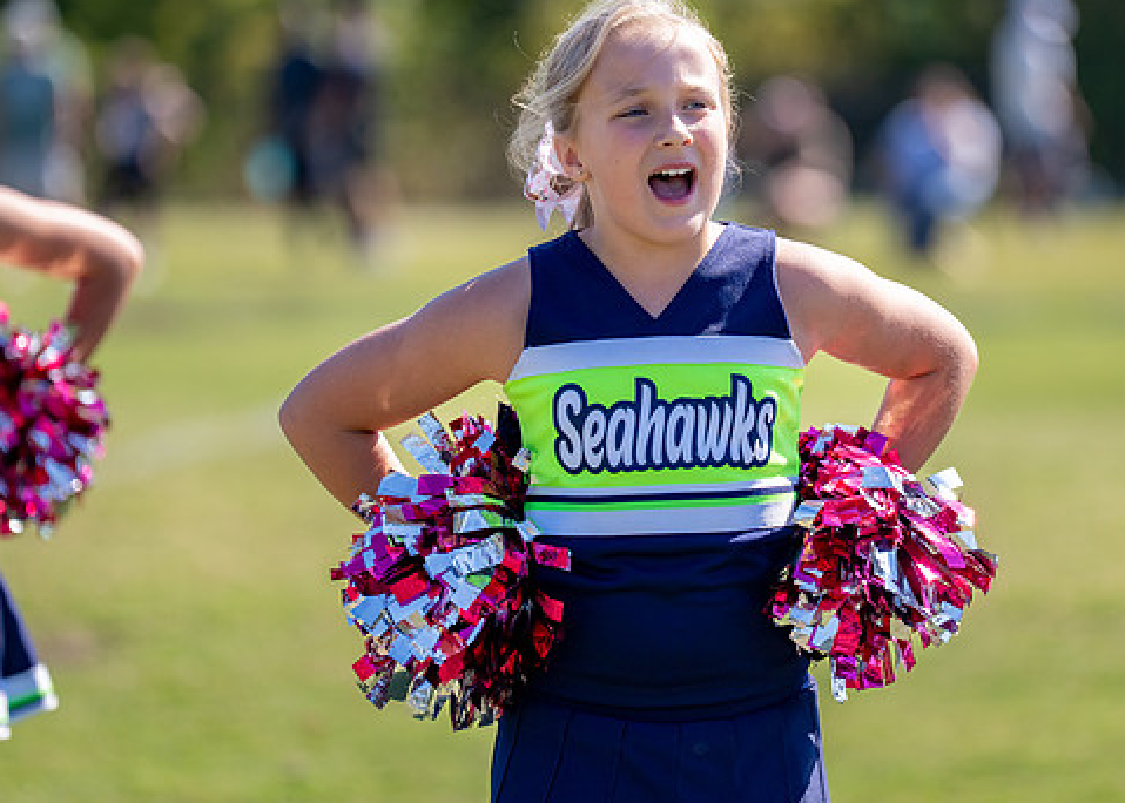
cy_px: 276
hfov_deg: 6.9
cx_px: 653
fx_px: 9392
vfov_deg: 4.9
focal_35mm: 294
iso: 200
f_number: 2.8
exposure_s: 1/2000
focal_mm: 185
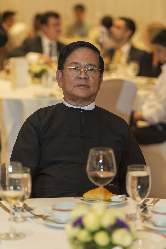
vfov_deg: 15.8
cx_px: 83
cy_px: 124
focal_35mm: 130
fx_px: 900
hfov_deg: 10.5
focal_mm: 130
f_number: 2.8
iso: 1600
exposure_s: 1/125
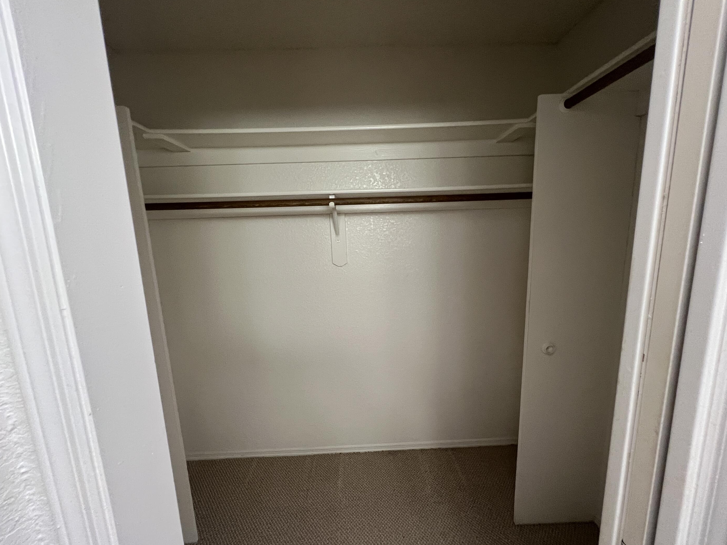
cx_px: 368
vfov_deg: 85.5
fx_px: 294
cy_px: 291
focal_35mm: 14
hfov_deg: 102.1
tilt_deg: -9.2
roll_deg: +3.0
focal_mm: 1.57
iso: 320
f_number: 1.8
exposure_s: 1/60
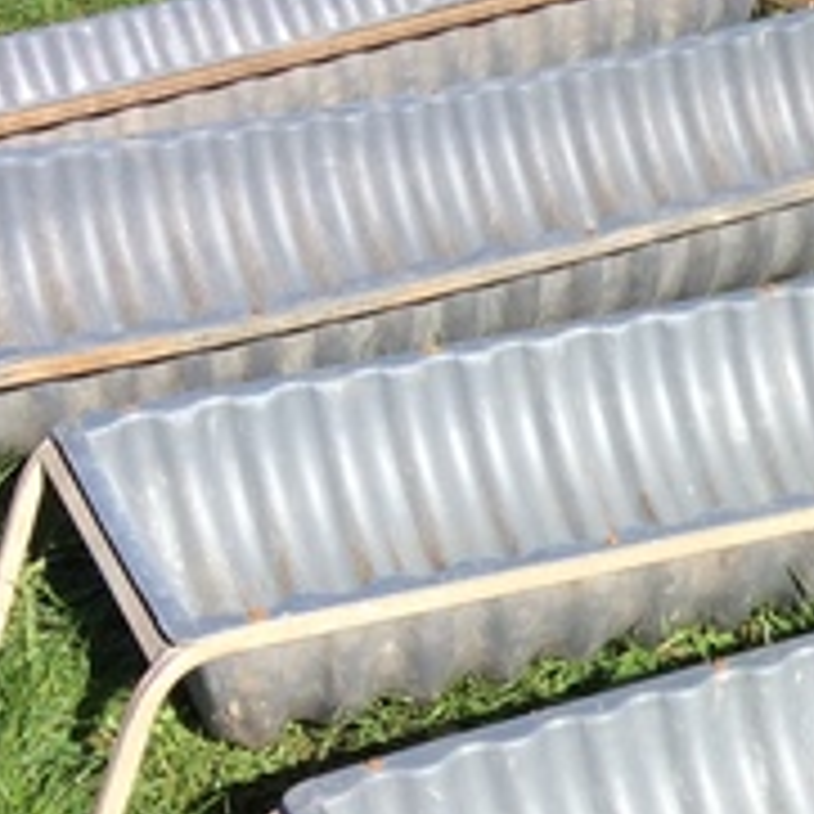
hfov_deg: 16.2
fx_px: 2740
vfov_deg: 16.7
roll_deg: -0.3
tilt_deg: -33.5
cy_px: 717
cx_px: 1003
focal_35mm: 103
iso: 32
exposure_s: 1/1021
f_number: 2.4
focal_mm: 3.3
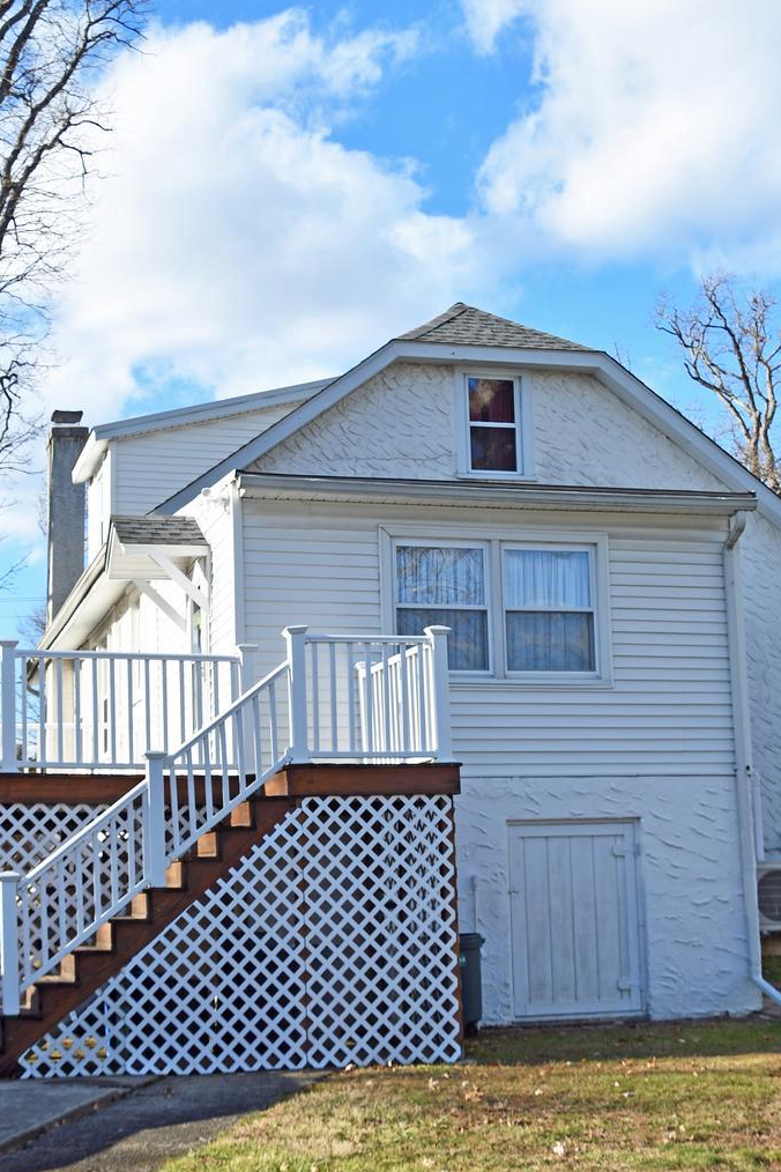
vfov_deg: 39.5
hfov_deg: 26.9
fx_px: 1627
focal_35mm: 50
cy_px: 661
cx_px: 284
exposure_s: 1/250
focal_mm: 22
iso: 100
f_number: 8
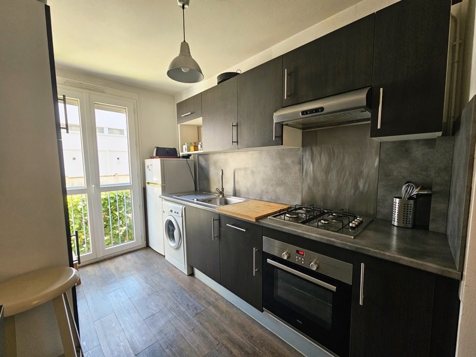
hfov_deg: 106.2
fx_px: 179
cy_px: 178
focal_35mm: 13
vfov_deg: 89.9
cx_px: 238
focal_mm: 2.2
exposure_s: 1/50.3
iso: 160
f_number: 2.2
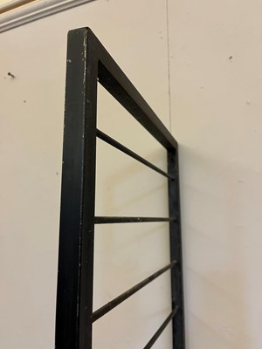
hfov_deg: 53.1
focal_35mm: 26
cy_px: 174
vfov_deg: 67.3
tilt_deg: +9.3
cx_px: 131
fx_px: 262
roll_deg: +0.8
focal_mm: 5.1
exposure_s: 1/50
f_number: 1.6
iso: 250
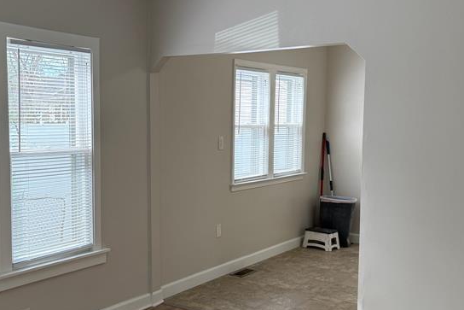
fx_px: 606
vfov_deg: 28.6
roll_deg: -0.1
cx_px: 132
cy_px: 176
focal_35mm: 47
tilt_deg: -5.0
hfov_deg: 41.0
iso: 100
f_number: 1.78
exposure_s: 1/239
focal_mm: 6.76
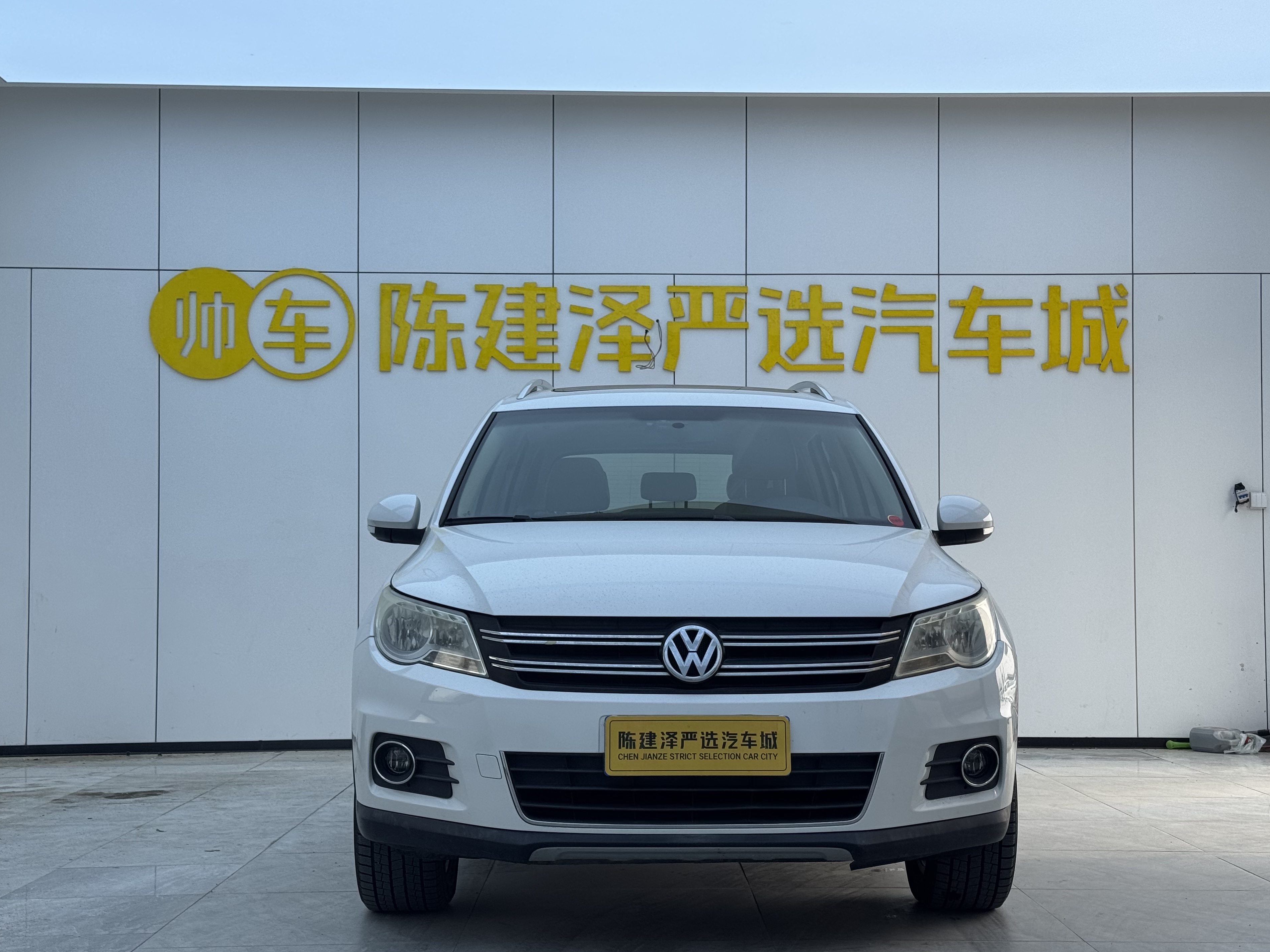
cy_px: 493
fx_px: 1871
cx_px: 666
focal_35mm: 51
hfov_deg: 37.5
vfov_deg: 28.6
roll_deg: +1.4
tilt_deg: +3.6
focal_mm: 6.76
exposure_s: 1/980
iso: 64
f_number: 1.78
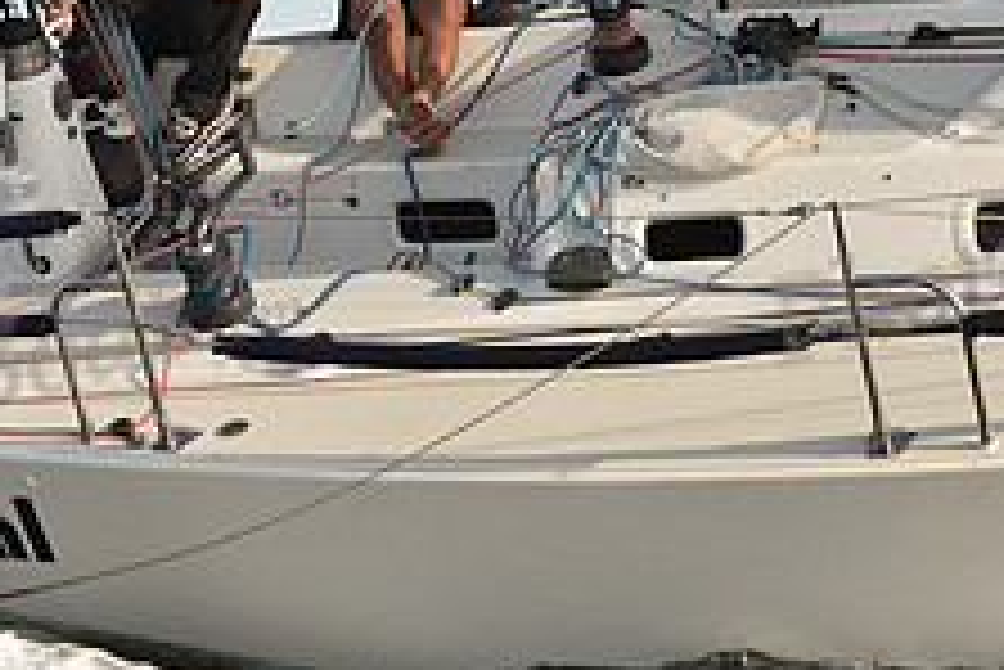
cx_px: 540
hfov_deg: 11.3
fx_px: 5079
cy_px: 79
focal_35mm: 182
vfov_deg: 7.5
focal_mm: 70
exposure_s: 1/800
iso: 250
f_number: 4.5
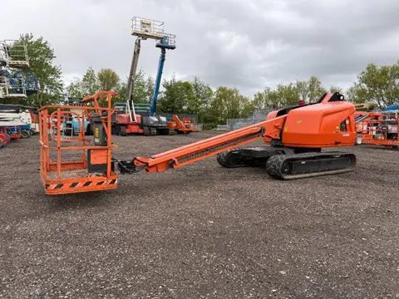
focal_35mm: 24
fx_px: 277
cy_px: 150
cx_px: 200
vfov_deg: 56.8
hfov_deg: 71.6
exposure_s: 1/433
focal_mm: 6.76
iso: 80
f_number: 1.78
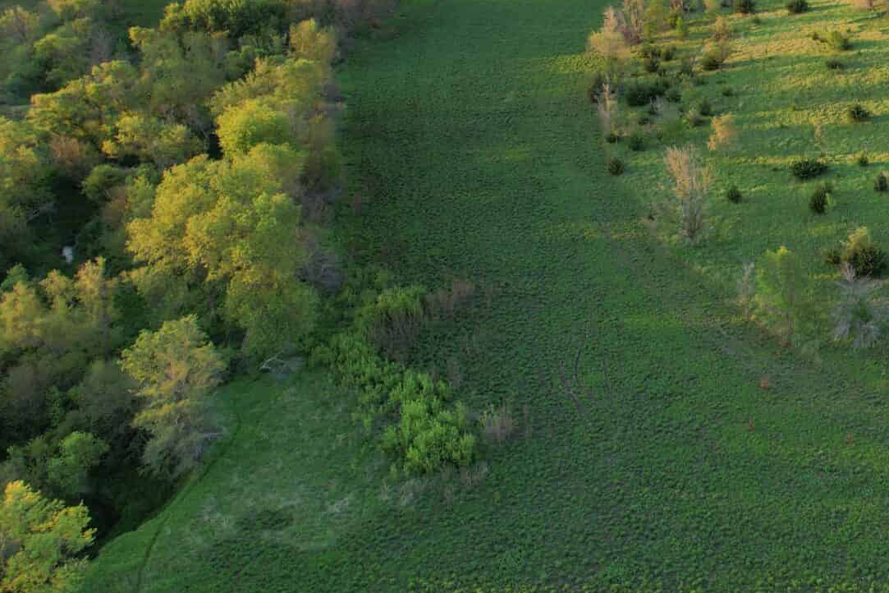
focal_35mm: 52
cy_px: 142
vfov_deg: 25.6
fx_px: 1284
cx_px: 1005
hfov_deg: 32.9
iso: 100
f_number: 2.8
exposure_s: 1/180
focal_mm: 8.38
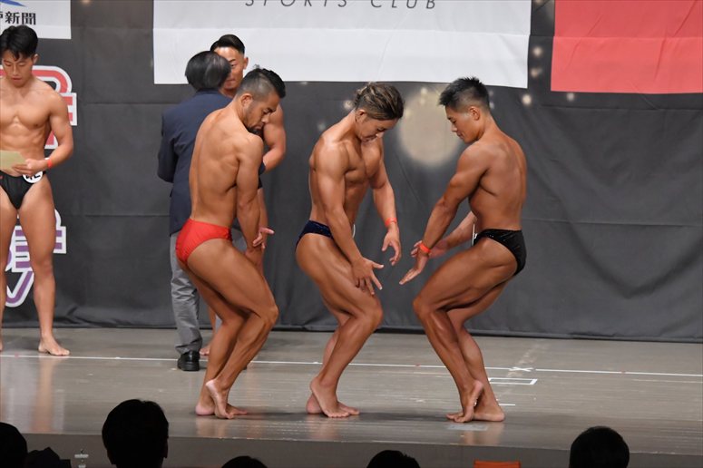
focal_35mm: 187
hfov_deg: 11.0
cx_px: 352
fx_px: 3650
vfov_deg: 7.3
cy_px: 234
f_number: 5.6
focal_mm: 125
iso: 6400
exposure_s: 1/400
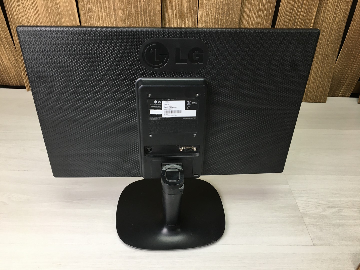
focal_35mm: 29
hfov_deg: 61.7
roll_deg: -1.7
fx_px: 302
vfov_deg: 48.2
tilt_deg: -36.1
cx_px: 180
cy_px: 135
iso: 25
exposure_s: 1/33
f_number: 2.2
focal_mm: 4.15
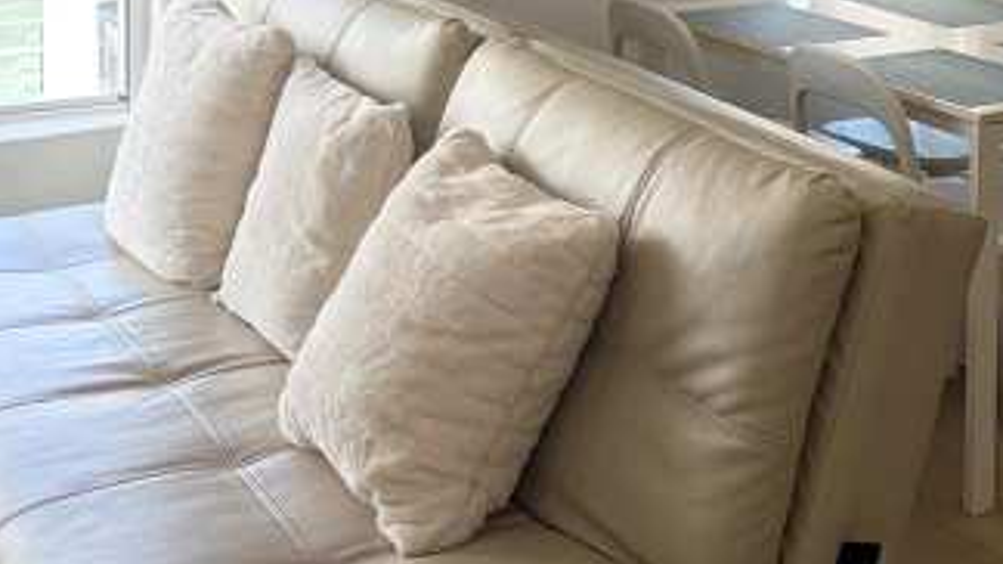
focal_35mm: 70
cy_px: -90
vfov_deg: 16.6
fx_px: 1861
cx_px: 836
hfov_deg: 29.3
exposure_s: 1/217
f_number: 1.6
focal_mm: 5.96
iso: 50
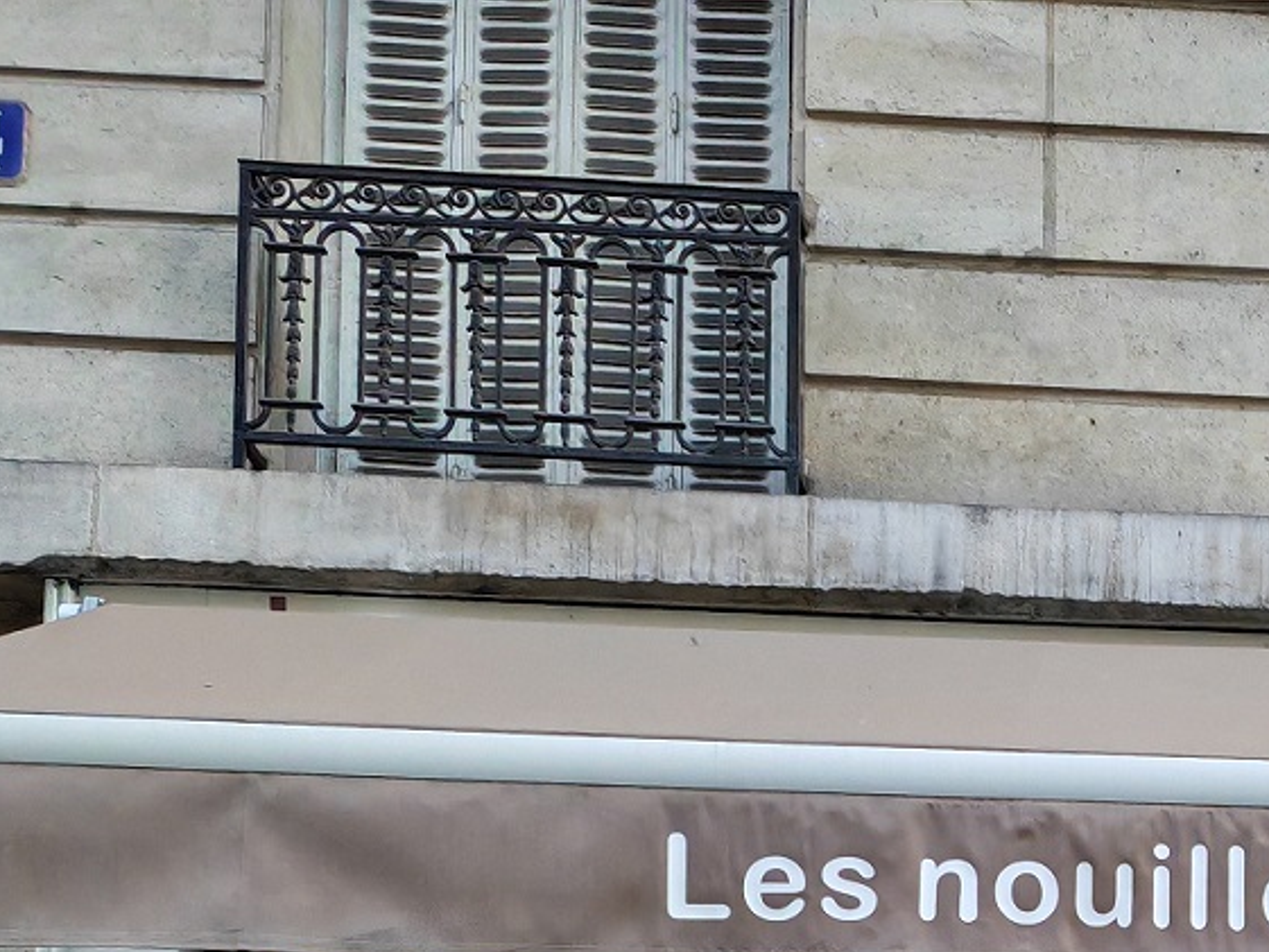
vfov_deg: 18.2
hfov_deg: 25.0
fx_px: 2677
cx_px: 1356
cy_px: 1387
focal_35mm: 73
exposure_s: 1/50
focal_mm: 5.3
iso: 500
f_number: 1.9
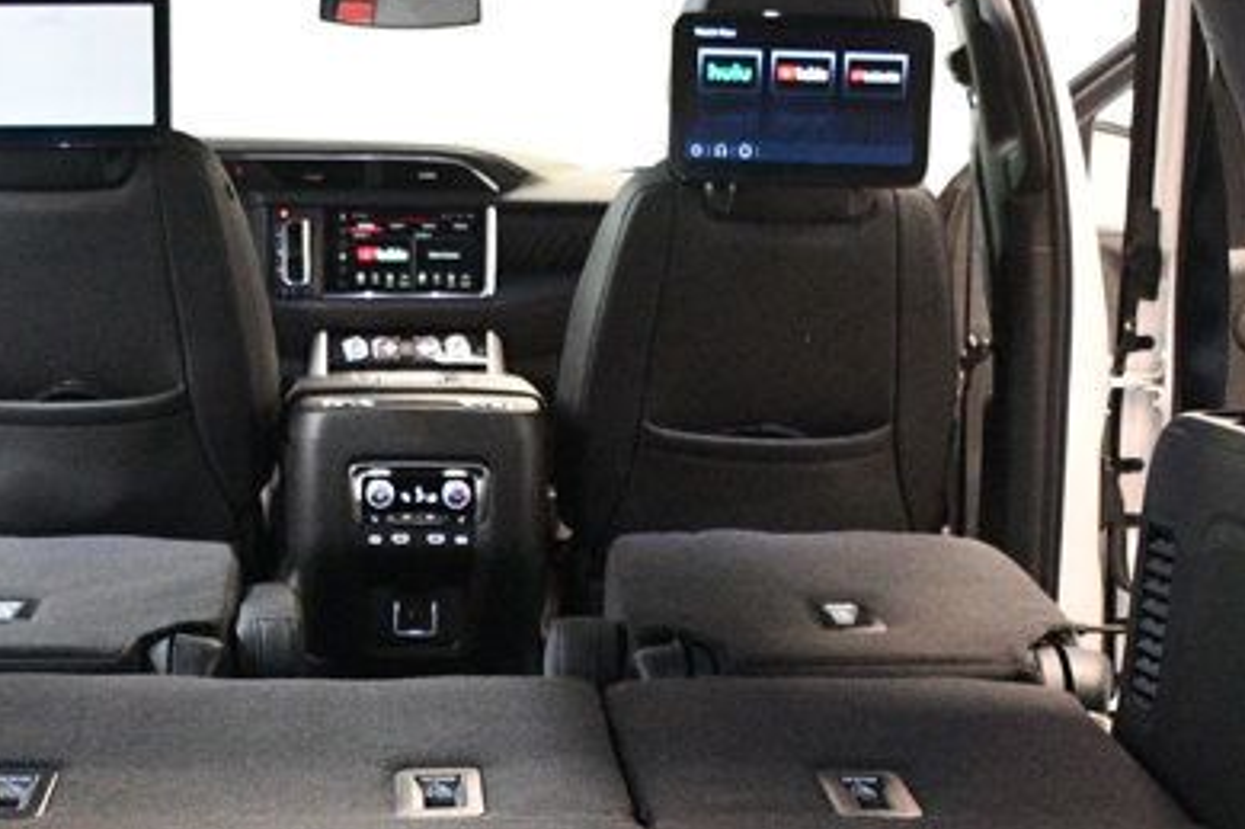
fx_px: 2731
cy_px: 896
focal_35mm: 79
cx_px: 429
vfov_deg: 16.8
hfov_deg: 25.6
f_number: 3.5
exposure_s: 1/60
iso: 5000
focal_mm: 20
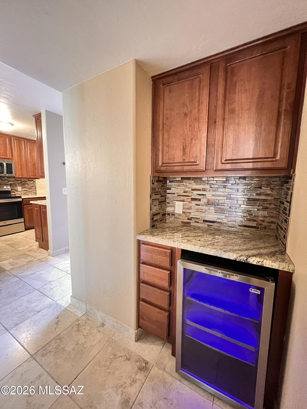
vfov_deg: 106.2
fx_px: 154
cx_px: 154
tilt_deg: -6.5
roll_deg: -1.2
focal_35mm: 13
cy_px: 204
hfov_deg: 89.9
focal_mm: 1.57
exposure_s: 1/24
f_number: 1.8
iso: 1600
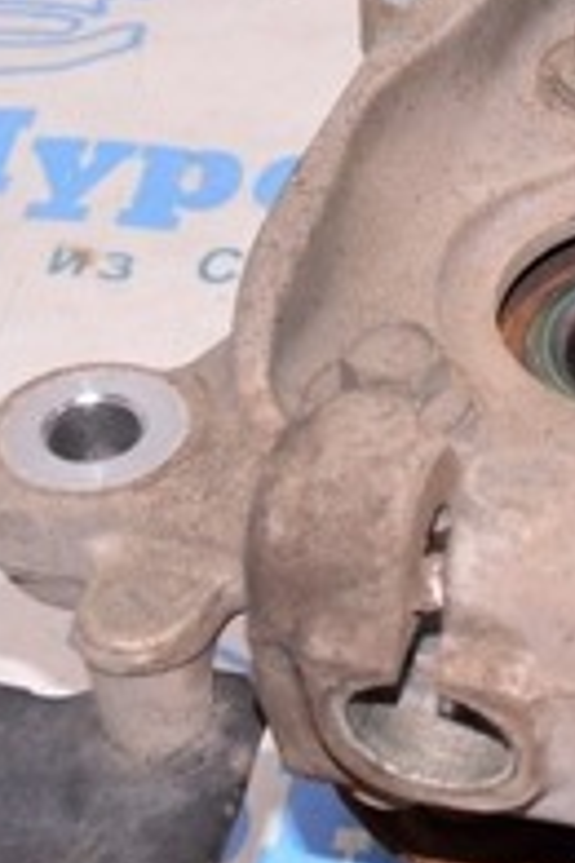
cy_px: 131
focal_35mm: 133
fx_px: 3178
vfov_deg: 15.3
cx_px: 805
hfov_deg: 10.1
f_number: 8
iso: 1600
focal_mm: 27
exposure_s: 1/125
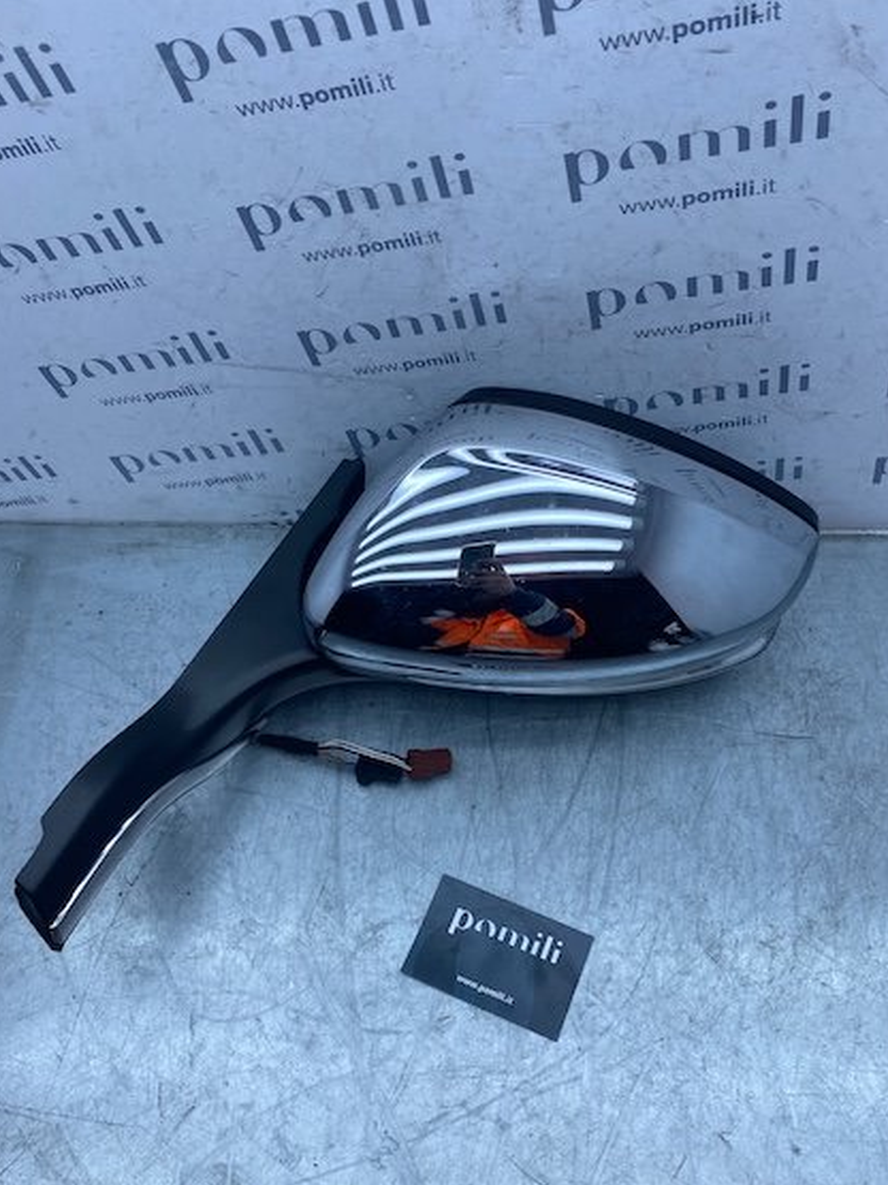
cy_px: 611
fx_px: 1027
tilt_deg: -60.2
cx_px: 465
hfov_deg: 46.8
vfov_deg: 60.0
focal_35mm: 30
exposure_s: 1/1300
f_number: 1.8
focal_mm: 4.25
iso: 32
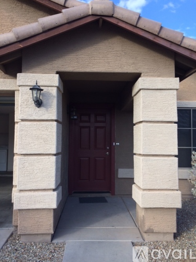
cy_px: 131
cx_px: 98
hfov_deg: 48.2
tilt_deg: +3.7
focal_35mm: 29
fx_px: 219
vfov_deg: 61.7
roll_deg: +0.6
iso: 32
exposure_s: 1/622
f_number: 2.2
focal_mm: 4.15
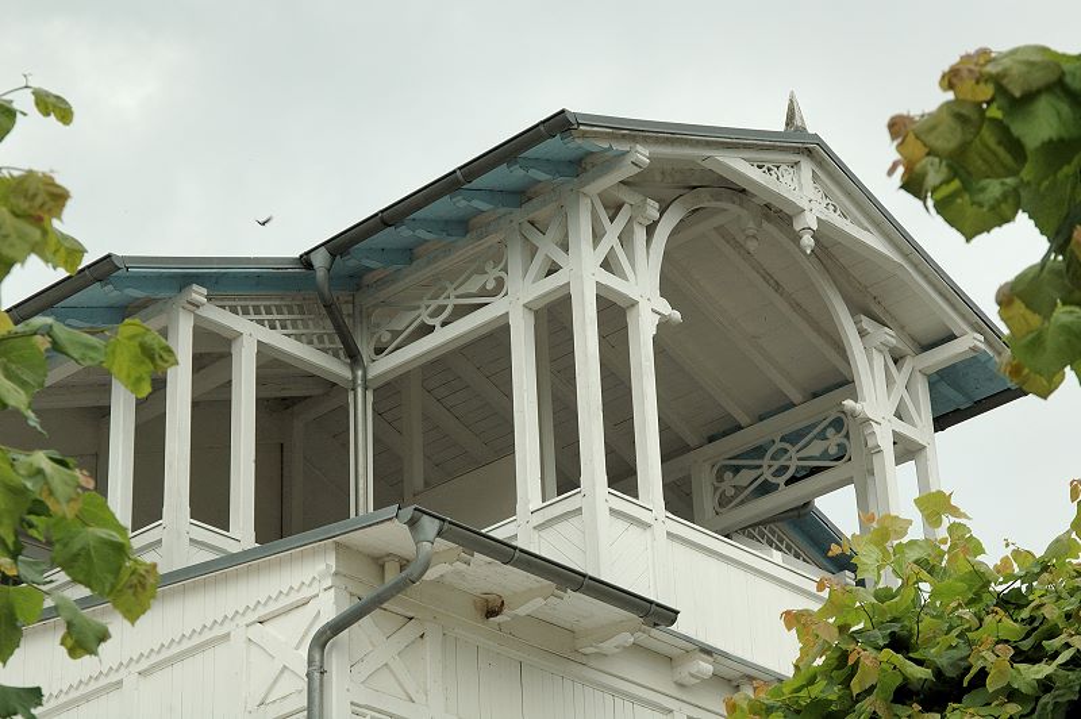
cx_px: 540
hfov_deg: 21.9
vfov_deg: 14.7
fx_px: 2790
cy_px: 360
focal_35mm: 93
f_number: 10
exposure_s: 1/320
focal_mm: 62
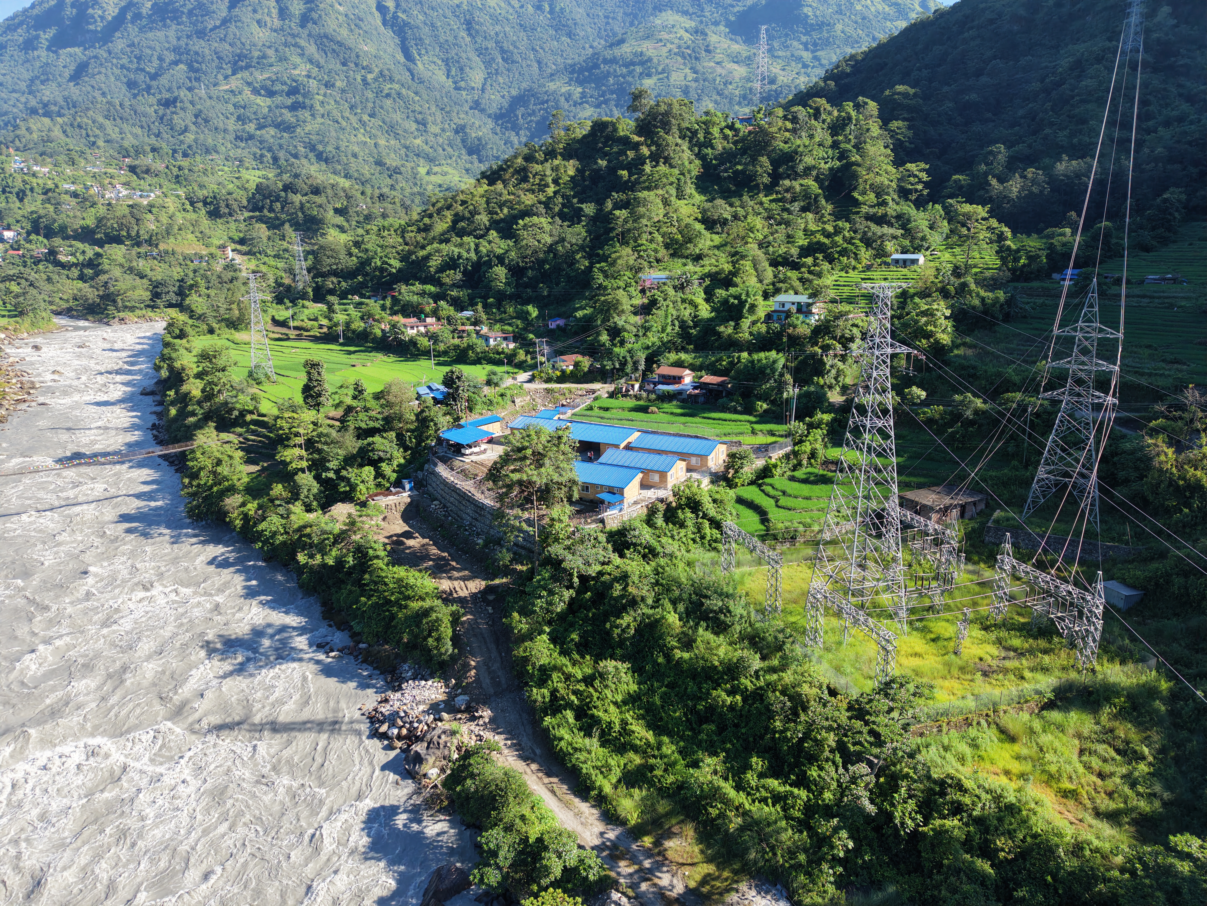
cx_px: 604
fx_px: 837
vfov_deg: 56.8
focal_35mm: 24
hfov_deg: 71.6
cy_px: 453
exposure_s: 1/725
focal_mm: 8.67
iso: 100
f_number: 1.8
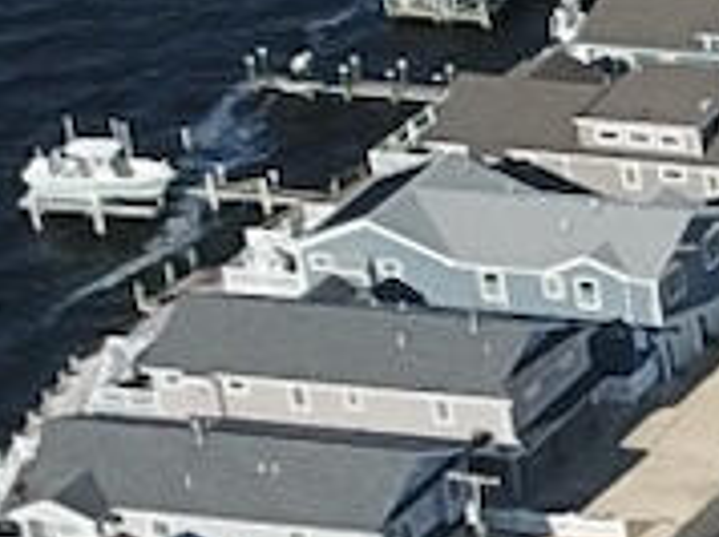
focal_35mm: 187
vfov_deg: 7.7
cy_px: 888
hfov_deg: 9.1
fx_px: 3879
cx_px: 1935
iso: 100
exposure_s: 1/1912
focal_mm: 4.73
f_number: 2.2
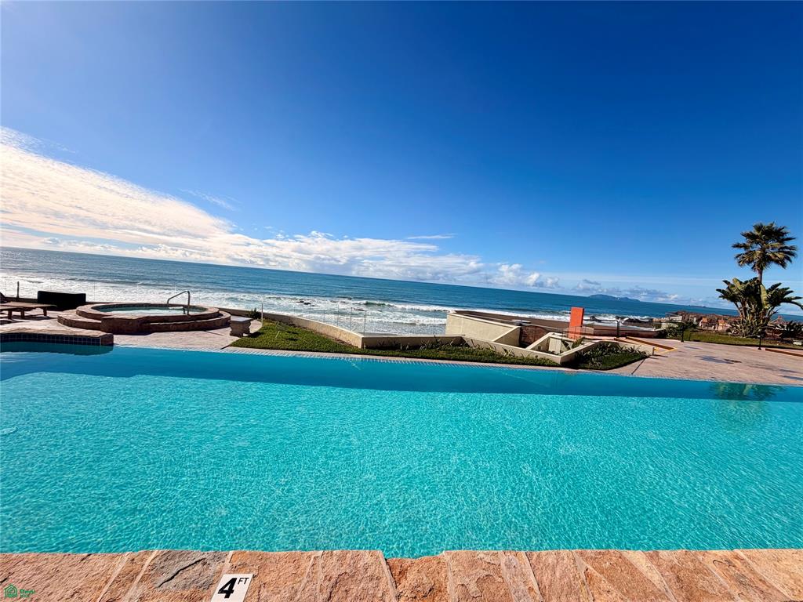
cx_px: 402
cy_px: 301
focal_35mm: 14
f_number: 2.2
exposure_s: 1/1848
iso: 20
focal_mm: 2.22
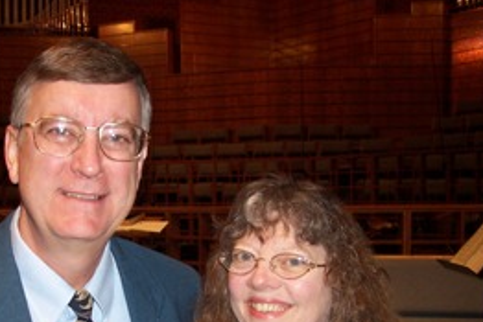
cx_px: 166
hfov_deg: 36.5
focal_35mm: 54
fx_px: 725
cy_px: 270
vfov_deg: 24.6
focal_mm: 5.6
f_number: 2.7
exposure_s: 1/60
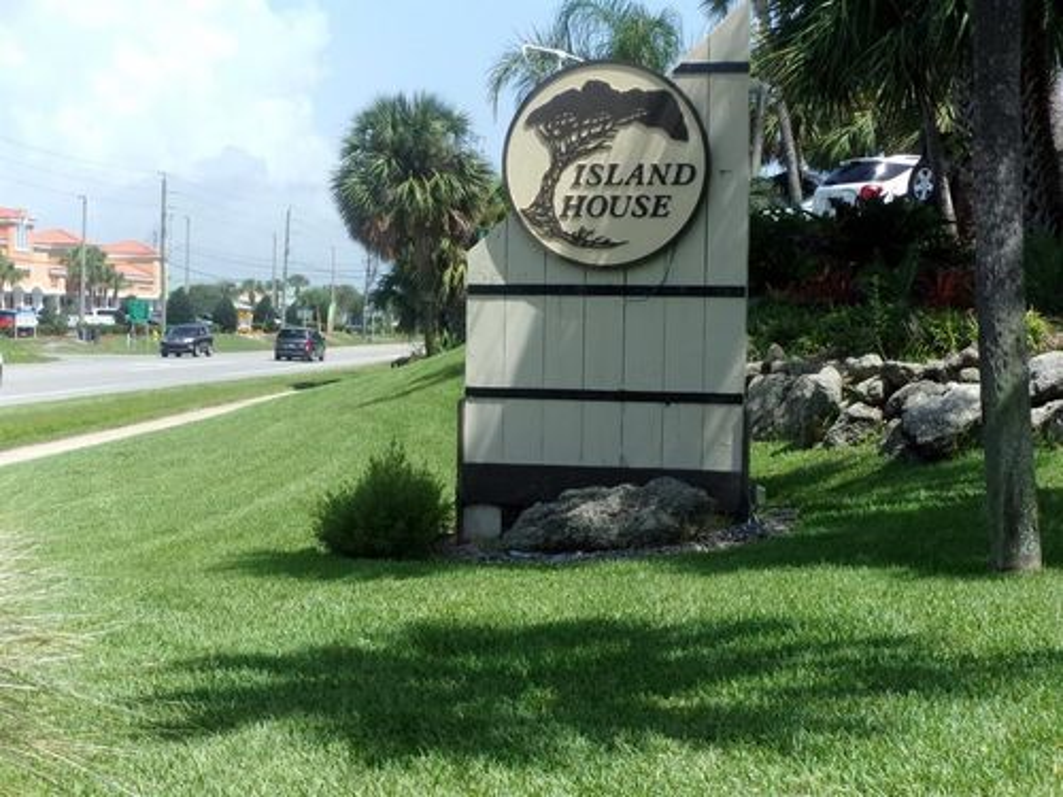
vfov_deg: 18.9
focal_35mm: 78
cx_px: 532
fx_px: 2395
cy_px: 398
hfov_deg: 25.0
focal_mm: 14
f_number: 14.3
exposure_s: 1/90
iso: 200
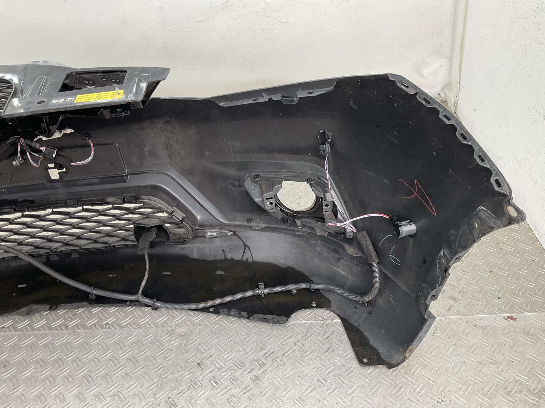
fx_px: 457
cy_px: 204
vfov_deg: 48.2
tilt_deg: -35.9
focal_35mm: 29
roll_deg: +5.5
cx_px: 272
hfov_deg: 61.7
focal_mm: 3
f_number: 1.8
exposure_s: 1/100
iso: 32
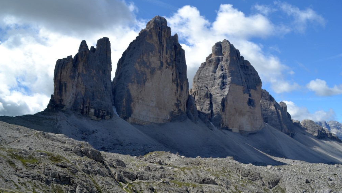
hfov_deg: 61.0
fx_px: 290
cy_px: 82
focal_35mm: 32
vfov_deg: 36.6
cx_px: 172
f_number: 7.1
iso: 100
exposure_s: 1/200
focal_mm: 20
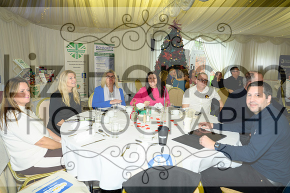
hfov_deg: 69.0
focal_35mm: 26
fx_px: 211
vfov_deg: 49.1
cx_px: 145
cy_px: 96
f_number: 4.5
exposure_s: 1/160
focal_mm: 26
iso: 1250
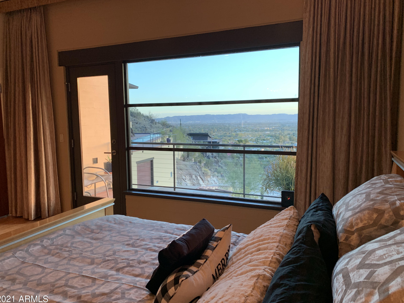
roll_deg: +0.6
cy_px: 154
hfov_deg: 65.3
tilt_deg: -5.8
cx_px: 205
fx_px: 315
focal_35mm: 27
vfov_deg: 51.4
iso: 100
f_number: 1.8
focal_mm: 4.25
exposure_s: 1/60
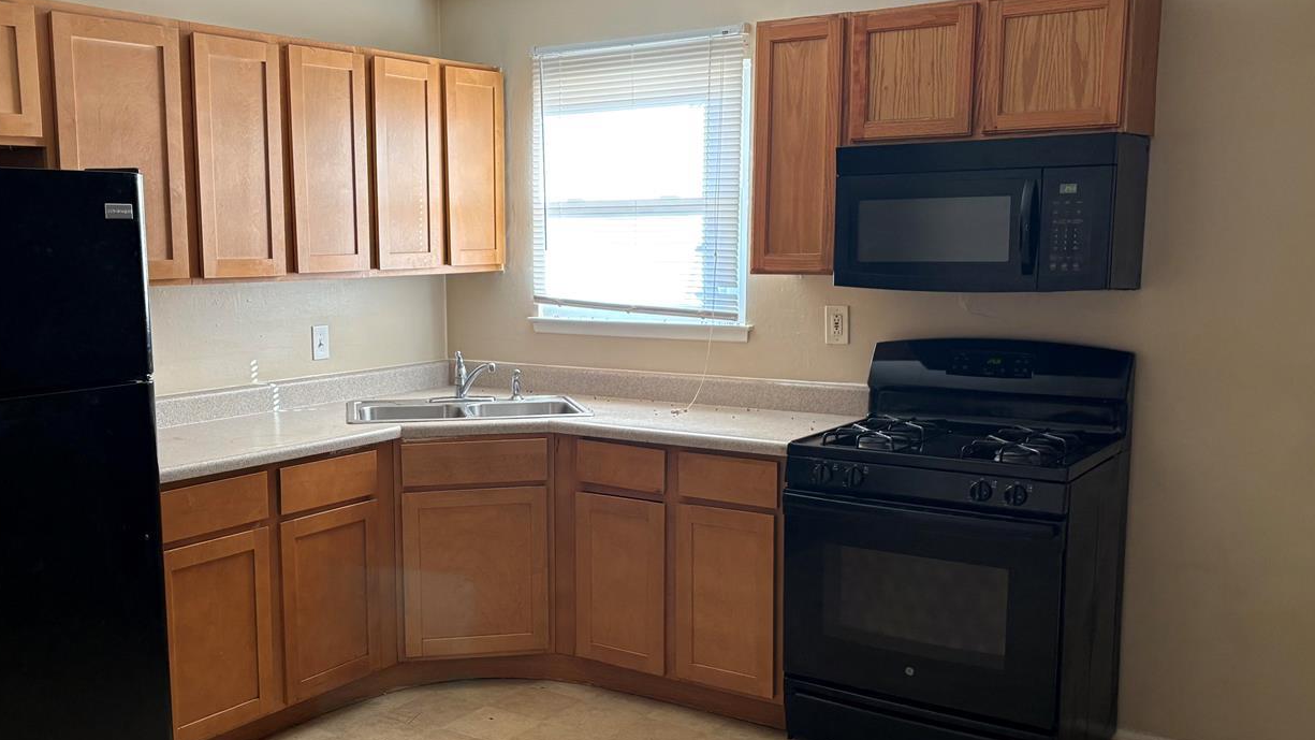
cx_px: 516
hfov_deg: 53.6
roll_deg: +0.8
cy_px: 429
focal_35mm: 37
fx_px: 1290
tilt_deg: -8.5
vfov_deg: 31.9
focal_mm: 5.96
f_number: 1.6
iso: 125
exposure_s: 1/60
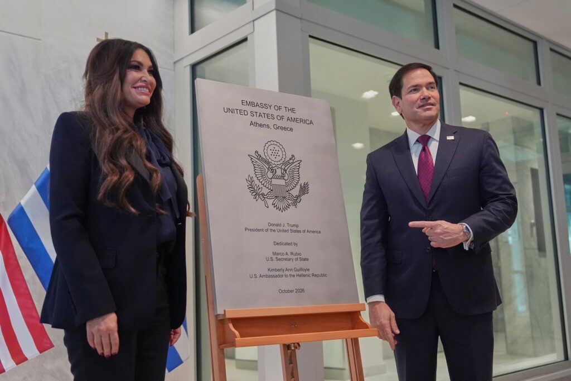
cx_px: 286
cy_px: 190
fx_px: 618
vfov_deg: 34.2
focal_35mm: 39
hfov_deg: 49.6
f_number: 2.8
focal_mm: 39
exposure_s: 1/400
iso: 5000
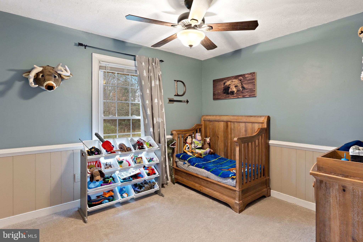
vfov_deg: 67.6
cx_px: 182
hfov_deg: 90.3
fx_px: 180
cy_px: 121
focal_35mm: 18
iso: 640
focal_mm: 17.9
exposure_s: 3.2
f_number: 8
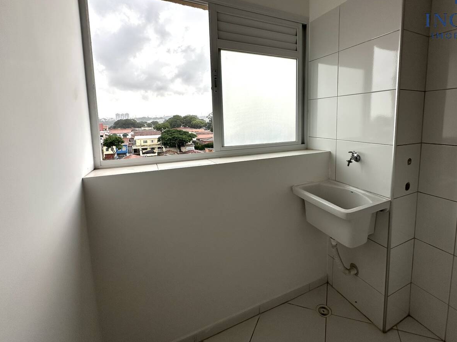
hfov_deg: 90.4
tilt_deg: -7.1
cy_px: 144
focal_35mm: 17
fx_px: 224
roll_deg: -0.1
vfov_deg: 74.2
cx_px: 263
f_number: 2.2
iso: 40
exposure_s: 1/265
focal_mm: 2.22
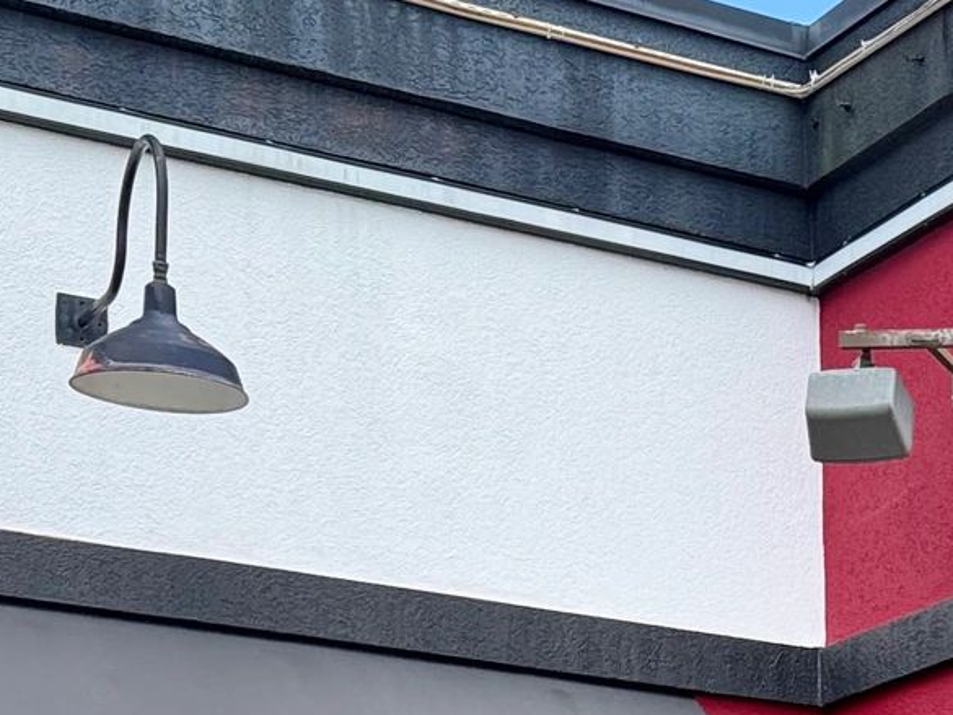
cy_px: 1381
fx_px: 2891
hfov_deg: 17.9
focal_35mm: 105
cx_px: 1109
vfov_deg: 12.6
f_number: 1.78
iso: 80
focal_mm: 6.76
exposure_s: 1/1059
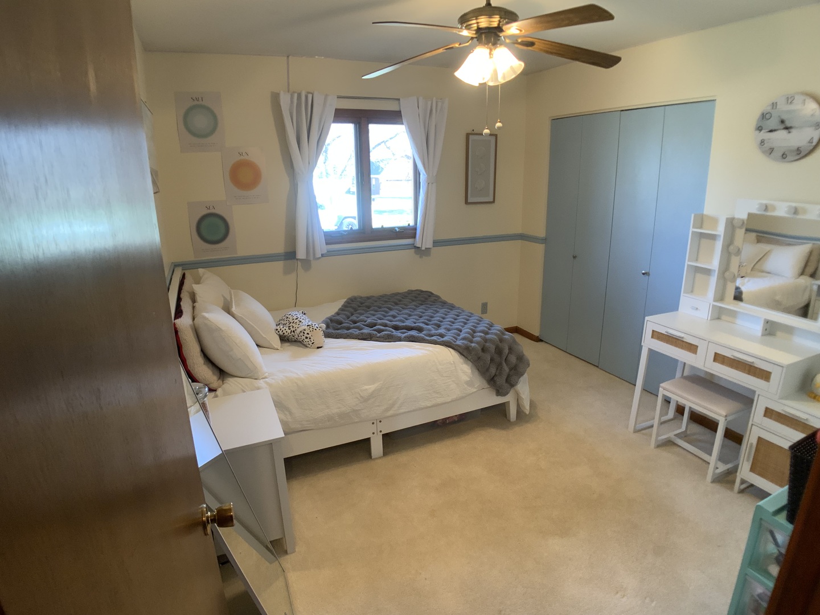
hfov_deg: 61.7
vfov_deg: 48.2
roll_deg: +0.1
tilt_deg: -15.9
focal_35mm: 29
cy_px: 308
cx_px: 410
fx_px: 687
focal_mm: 3
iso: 125
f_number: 1.8
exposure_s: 1/60
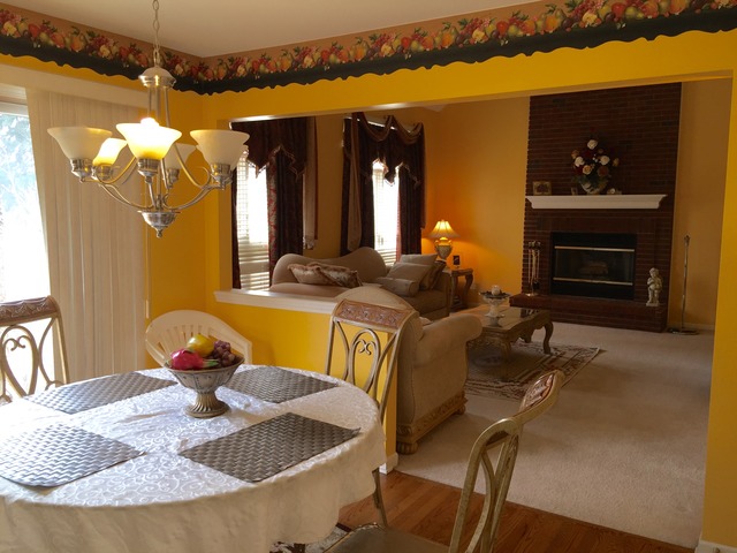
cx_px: 368
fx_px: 617
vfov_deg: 48.2
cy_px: 276
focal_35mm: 29
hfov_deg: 61.7
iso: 32
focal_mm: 4.15
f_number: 2.2
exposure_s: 1/42
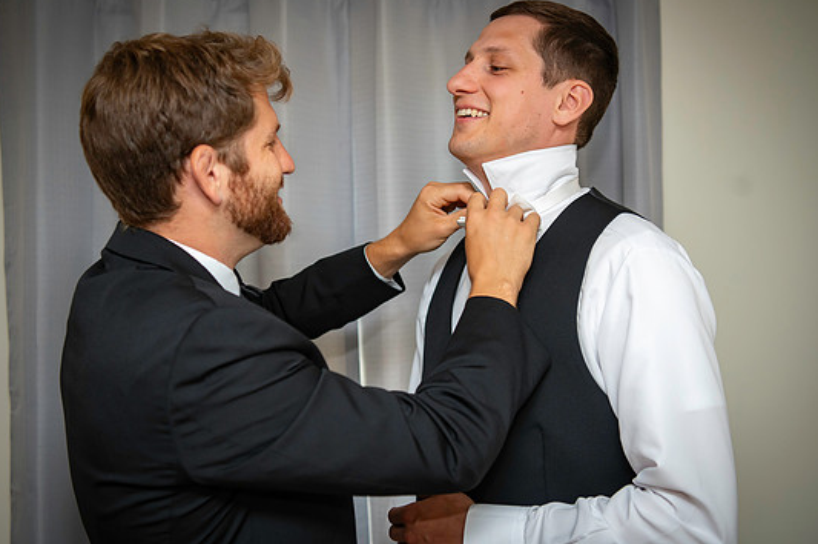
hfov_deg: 40.4
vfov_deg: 27.5
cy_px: 263
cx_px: 401
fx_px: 1112
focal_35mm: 49
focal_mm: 45
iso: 800
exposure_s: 1/125
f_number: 2.8
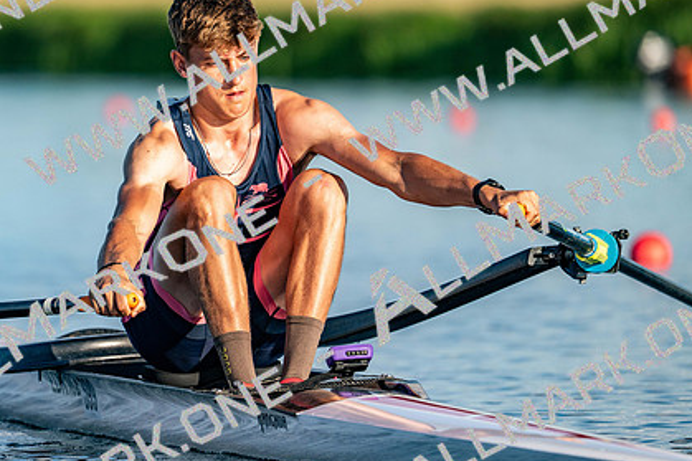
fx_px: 10644
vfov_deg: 2.5
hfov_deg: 3.7
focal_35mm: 554
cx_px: 228
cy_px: 190
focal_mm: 400
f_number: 4.5
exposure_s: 1/2500
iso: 320
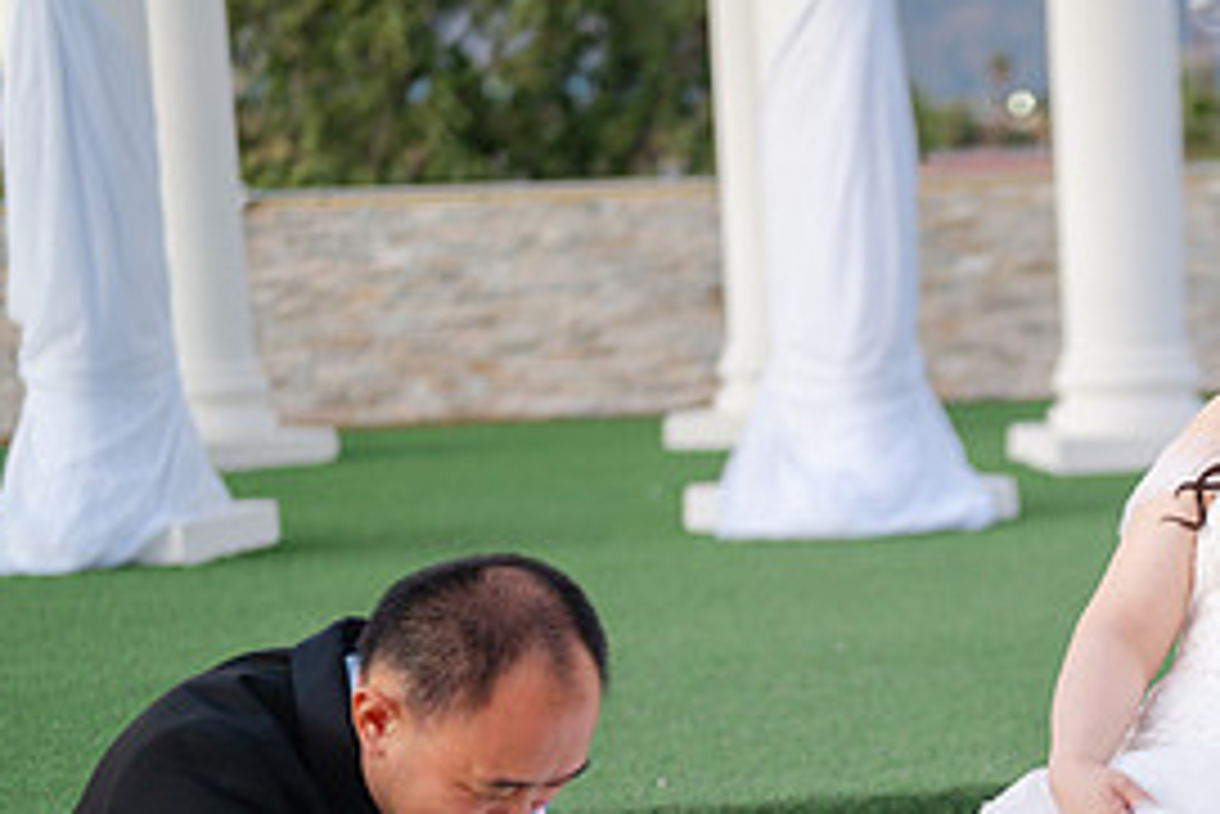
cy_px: 830
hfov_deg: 18.6
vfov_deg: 12.6
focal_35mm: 107
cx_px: 1243
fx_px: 3628
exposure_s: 1/60
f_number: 1.8
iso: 100
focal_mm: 50
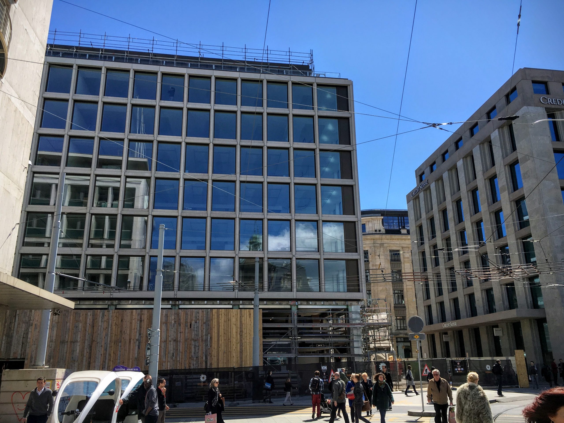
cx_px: 282
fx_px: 472
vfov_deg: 48.2
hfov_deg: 61.7
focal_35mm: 29
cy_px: 212
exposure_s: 1/1425
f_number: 2.2
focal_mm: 4.15
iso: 25
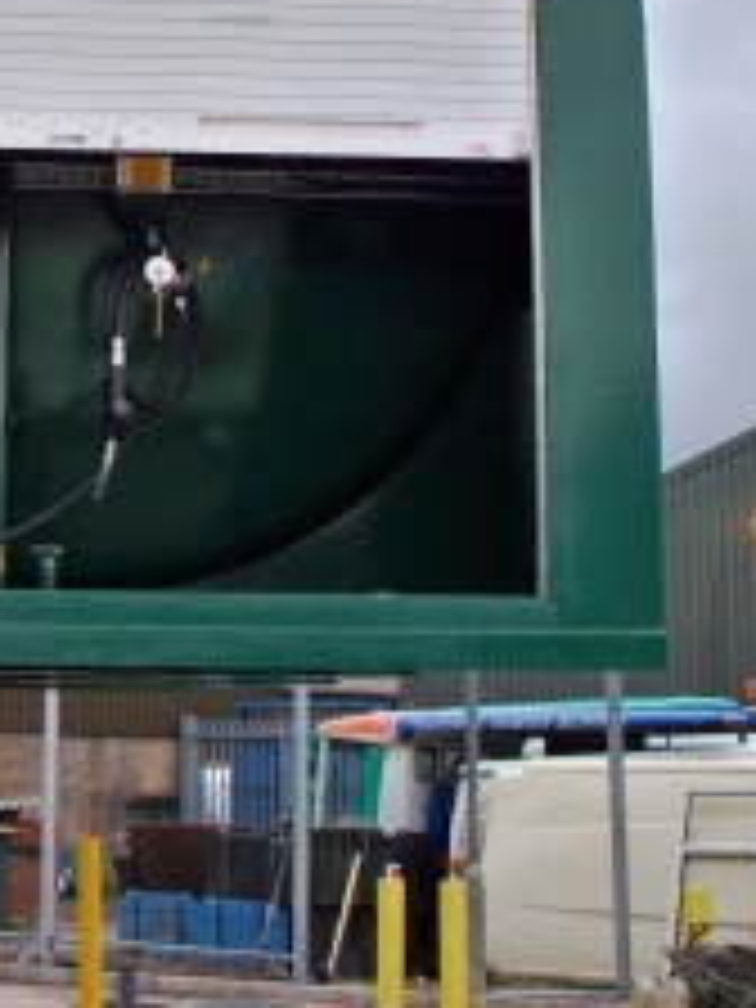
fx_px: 2330
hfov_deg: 17.9
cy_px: 184
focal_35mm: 80
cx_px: -18
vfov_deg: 24.0
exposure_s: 1/250
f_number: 2.8
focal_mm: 7.54
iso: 100
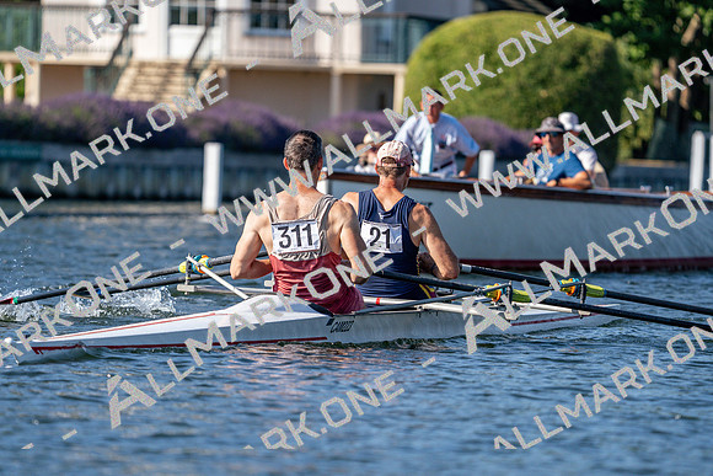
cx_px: 356
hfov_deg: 5.9
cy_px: 238
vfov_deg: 3.9
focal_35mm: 350
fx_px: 6933
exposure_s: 1/1600
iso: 320
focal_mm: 350
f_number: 6.3
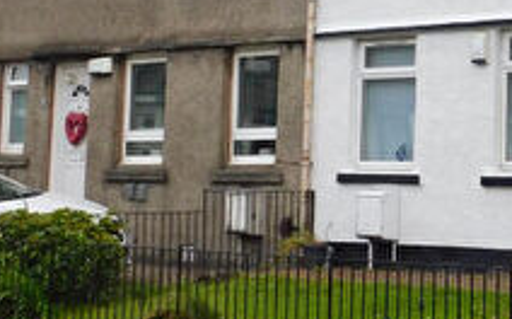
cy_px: -16
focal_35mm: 105
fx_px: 1464
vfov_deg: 12.3
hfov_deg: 19.0
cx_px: 575
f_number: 3.2
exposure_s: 1/400
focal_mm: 5.3
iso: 125
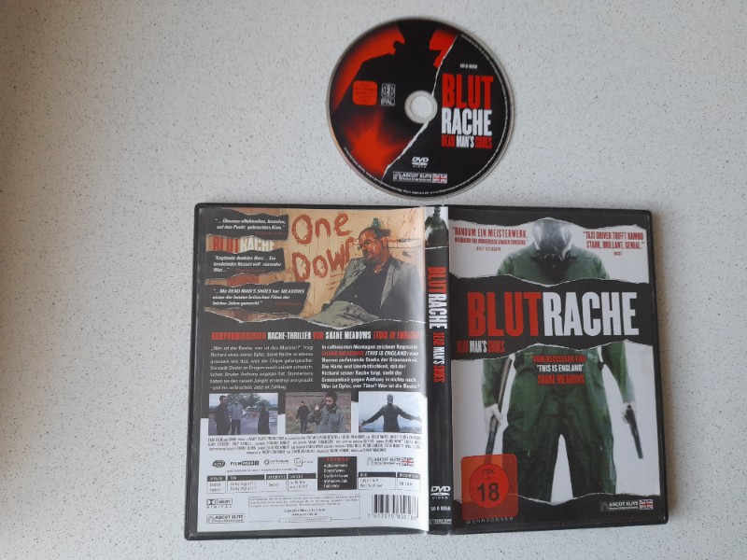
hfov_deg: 69.4
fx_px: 539
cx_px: 374
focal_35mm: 25
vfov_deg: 54.9
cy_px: 280
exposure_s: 1/60
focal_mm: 4.6
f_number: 2
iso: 200
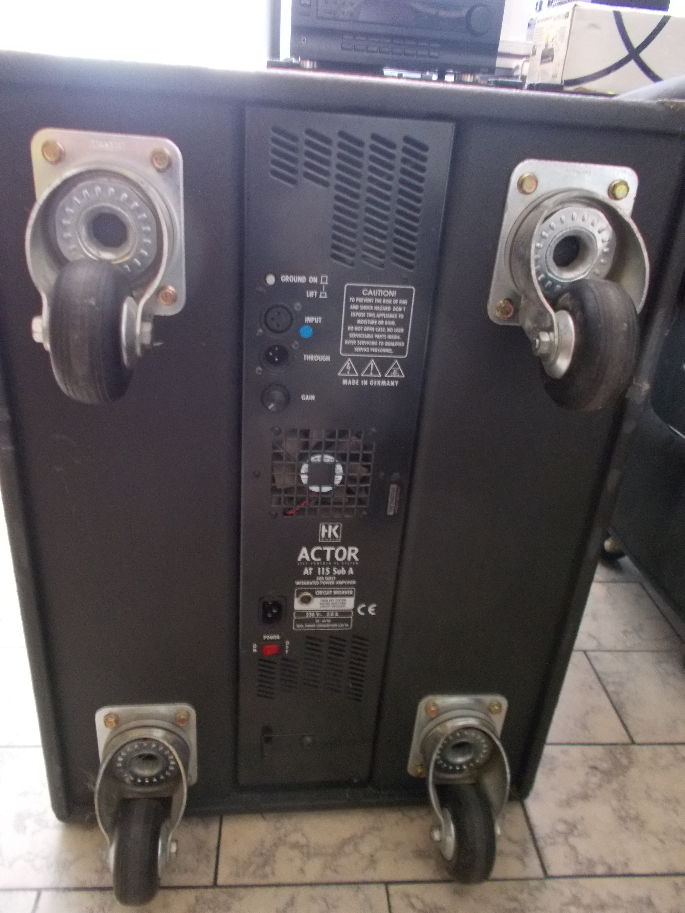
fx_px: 686
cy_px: 456
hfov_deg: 53.1
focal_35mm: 26
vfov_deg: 67.3
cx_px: 342
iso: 400
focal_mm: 4.6
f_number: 3.2
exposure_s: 1/8
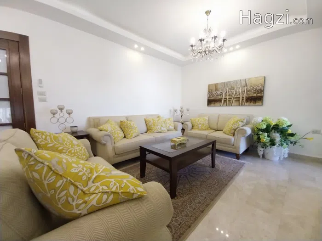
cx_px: 161
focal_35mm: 13
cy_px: 120
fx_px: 121
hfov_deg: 106.2
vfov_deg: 89.9
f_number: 2.2
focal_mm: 1.3
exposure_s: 1/50
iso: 160
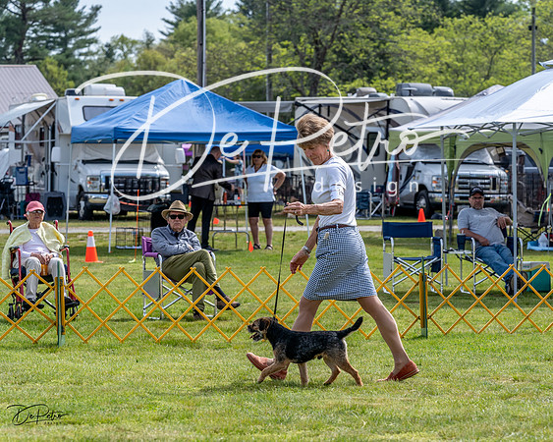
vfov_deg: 11.5
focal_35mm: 134
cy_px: 230
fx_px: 2186
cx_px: 276
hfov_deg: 14.4
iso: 400
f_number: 5.6
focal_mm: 114
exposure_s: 1/1250
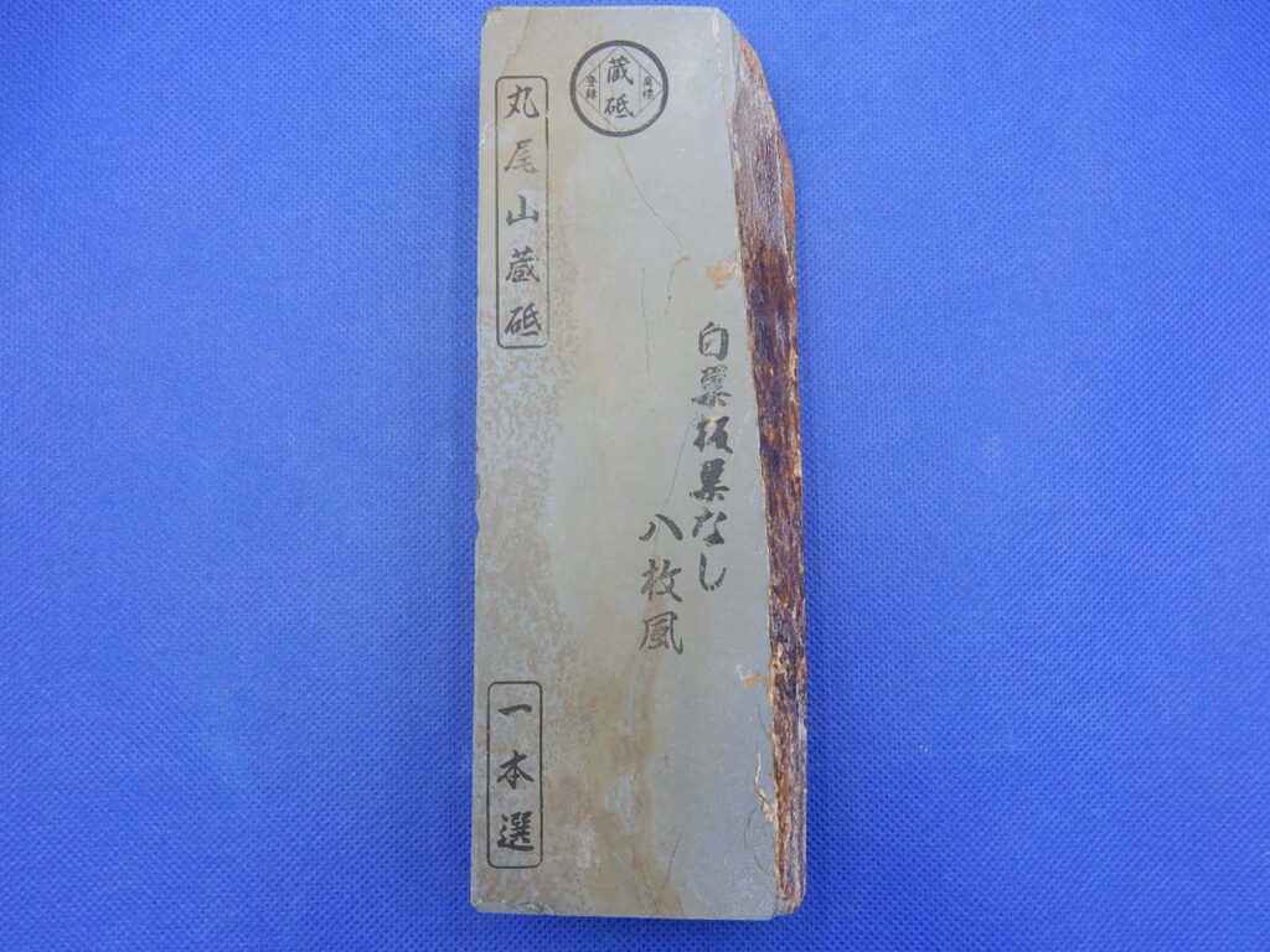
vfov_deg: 54.9
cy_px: 476
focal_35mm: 25
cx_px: 635
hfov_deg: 69.4
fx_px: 917
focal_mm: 4.5
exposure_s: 1/60
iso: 125
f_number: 3.7
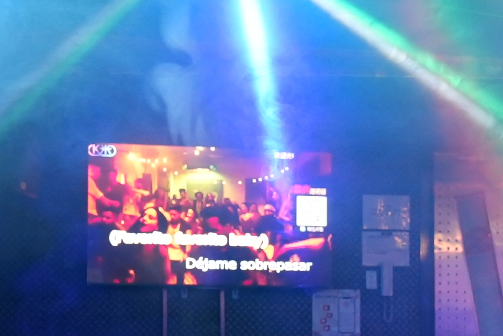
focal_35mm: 89
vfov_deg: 15.0
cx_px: 401
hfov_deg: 22.5
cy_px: 372
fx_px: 1244
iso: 2500
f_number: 2.8
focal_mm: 24
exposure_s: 1/100
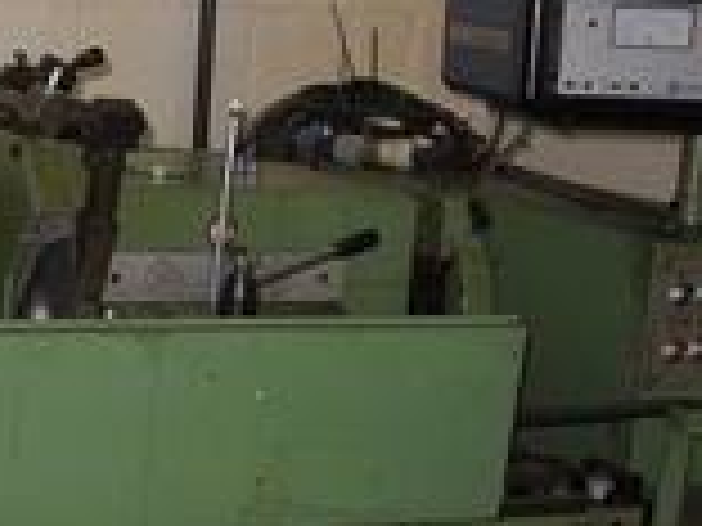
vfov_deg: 16.9
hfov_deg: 21.4
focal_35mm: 87
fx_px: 1764
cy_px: 414
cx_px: -68
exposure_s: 1/45
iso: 100
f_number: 2.8
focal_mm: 6.3
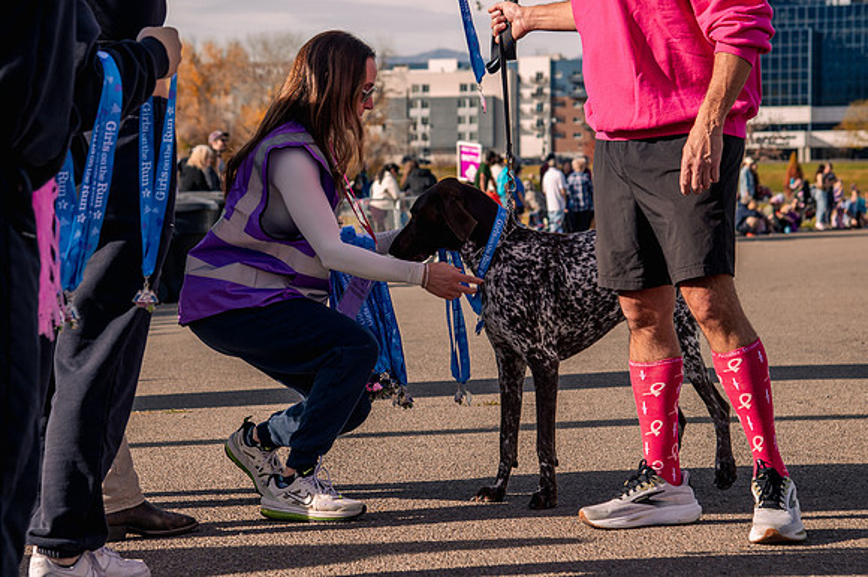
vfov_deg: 12.4
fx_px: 2669
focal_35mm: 111
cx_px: 380
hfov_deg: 18.5
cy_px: 273
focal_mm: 75
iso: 200
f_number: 5.6
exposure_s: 1/640
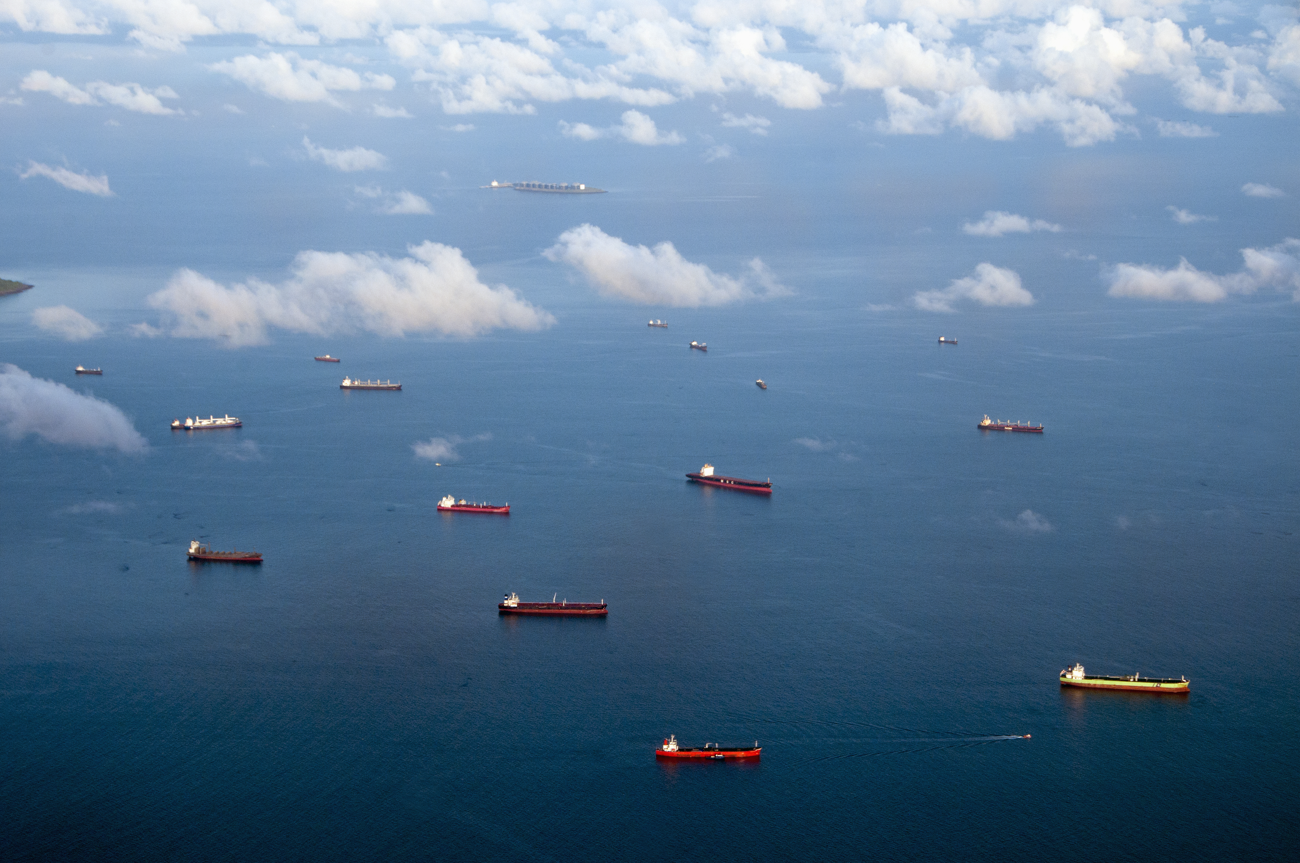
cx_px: 650
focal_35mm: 90
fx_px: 3246
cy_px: 432
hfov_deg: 22.6
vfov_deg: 15.2
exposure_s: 1/160
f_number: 13
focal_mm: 60
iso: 500
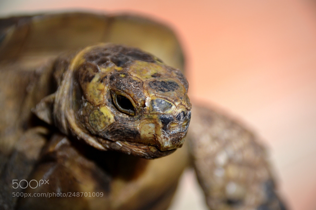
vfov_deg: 3.1
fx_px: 3949
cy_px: 105
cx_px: 158
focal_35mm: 450
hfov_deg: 4.6
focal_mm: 300
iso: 400
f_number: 6.3
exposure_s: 1/800
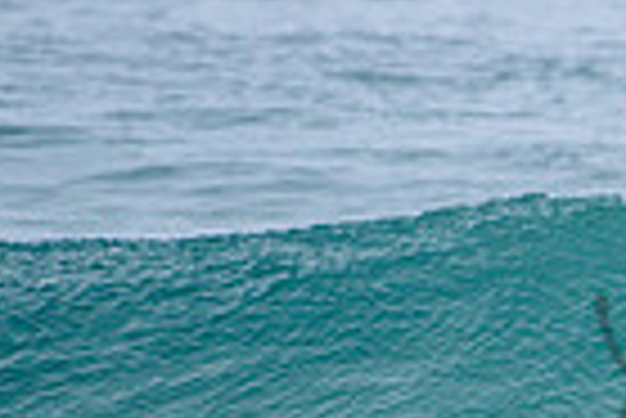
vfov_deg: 0.7
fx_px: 36398
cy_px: 326
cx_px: 1058
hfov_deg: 1.0
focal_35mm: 2091
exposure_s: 1/2000
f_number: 5.6
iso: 360
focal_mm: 500
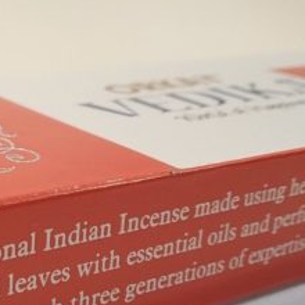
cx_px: -42
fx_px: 728
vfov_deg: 23.5
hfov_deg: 22.2
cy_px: 213
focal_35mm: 73
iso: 125
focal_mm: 3.82
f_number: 2.2
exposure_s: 1/30
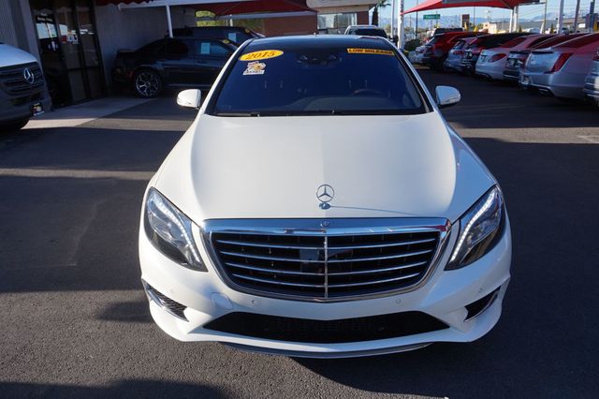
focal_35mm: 30
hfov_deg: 62.0
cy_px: 200
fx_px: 499
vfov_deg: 43.6
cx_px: 300
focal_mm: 20
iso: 100
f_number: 7.1
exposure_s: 1/250
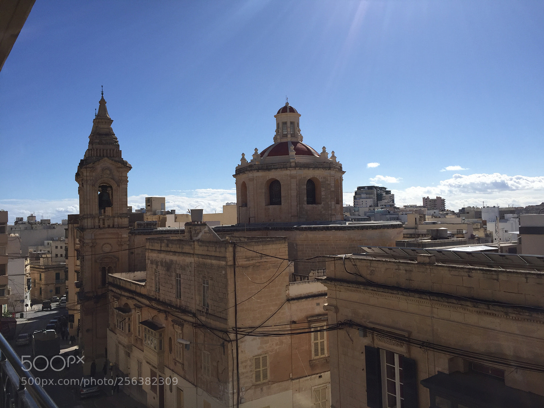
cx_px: 272
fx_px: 456
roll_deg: +0.5
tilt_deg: +2.8
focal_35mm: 29
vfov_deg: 48.2
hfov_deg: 61.7
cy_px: 204
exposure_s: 1/3968
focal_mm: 4.15
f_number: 2.2
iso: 32
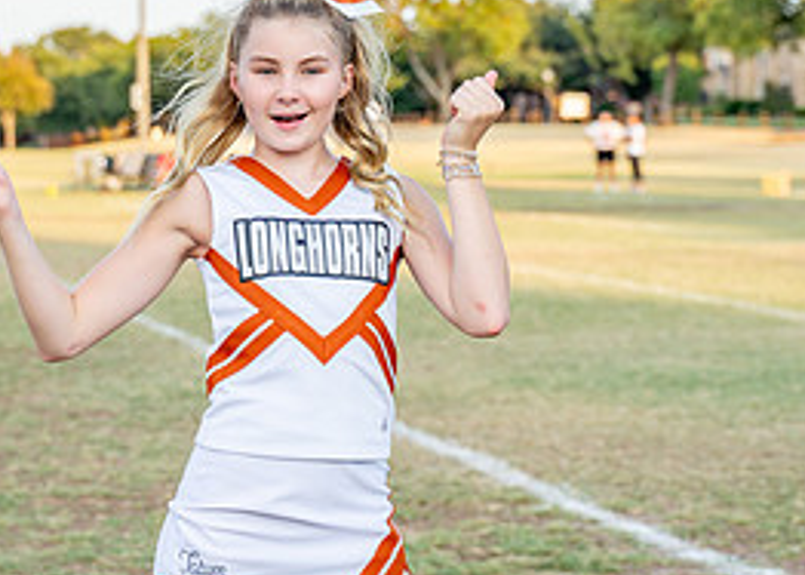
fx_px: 2811
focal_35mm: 123
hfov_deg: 16.3
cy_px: 143
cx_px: 295
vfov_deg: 11.6
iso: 200
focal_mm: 44.8
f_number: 2.8
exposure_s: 1/800
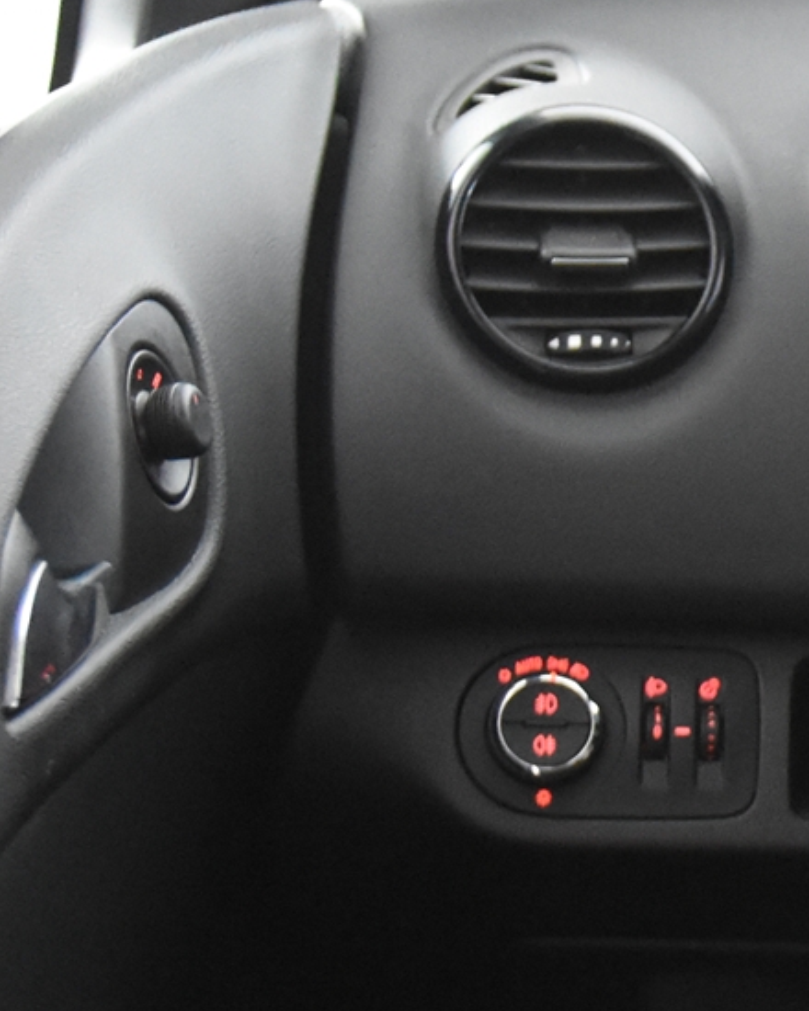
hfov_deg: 12.2
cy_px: 686
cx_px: 1383
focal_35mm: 118
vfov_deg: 16.3
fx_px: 3532
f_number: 3
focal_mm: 24
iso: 5600
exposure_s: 1/40
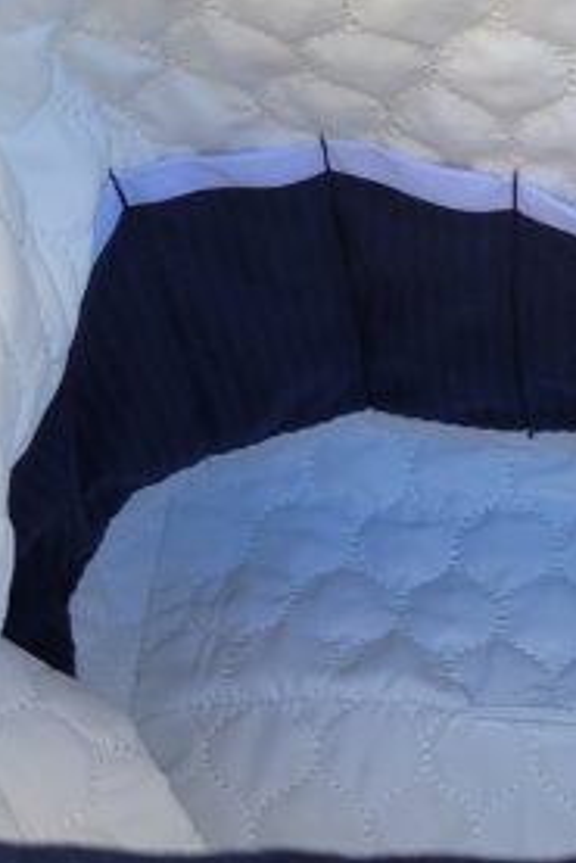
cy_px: 489
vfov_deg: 26.0
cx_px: 676
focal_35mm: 78
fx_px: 1870
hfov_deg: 16.8
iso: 40
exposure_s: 1/419
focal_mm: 5.4
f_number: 1.8
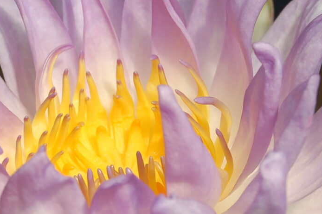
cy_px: 193
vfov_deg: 5.5
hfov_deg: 8.3
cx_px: 158
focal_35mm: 249
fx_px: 2225
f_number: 10
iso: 200
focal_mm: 45
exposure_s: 1/400
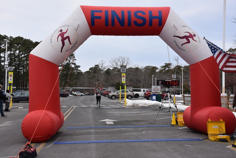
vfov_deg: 28.1
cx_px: 118
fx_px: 315
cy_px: 79
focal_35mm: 48
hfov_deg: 41.1
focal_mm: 32
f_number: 8
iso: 450
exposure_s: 1/500
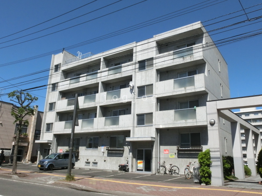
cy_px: 98
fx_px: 227
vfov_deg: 46.8
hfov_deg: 60.0
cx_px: 131
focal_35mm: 30
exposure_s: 1/1000
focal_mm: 5.36
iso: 400
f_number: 8.9
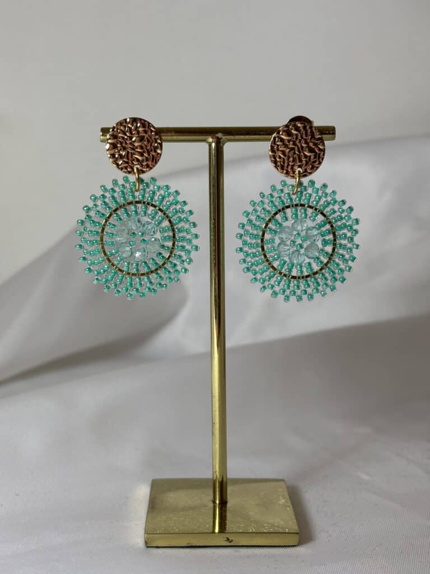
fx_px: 861
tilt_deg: -8.4
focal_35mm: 52
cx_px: 215
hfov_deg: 28.0
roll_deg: -0.3
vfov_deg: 36.8
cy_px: 287
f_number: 1.6
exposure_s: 1/208
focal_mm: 5.96
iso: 32
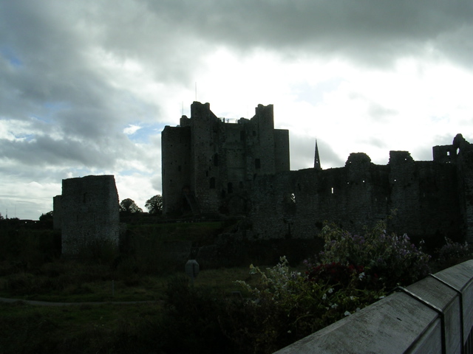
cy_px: 177
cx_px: 236
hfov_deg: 49.0
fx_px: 519
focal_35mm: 38
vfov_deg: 37.7
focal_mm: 5.8
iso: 50
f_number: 5.6
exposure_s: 1/530
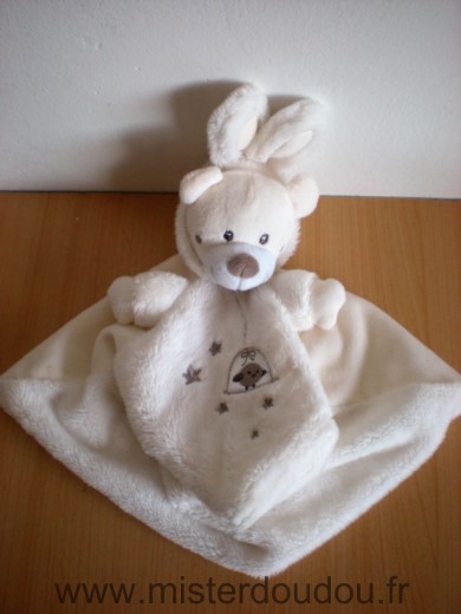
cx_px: 230
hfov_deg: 37.7
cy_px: 307
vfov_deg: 49.0
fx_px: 675
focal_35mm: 38
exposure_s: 1/24.6
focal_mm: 6.3
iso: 200
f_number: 3.1
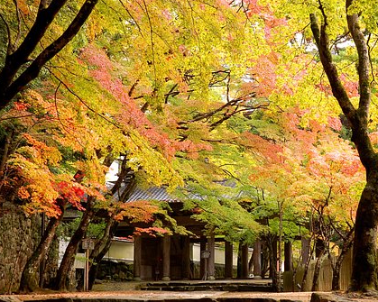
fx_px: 962
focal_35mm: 86
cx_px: 219
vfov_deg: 17.9
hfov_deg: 22.2
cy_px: 151
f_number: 4.5
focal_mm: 50
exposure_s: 1/30
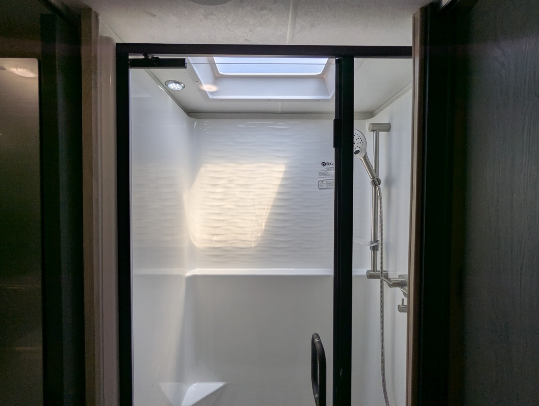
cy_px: 203
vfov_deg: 78.2
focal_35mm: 16
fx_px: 249
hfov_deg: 94.4
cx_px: 270
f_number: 2.2
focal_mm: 2.35
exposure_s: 1/525
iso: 39
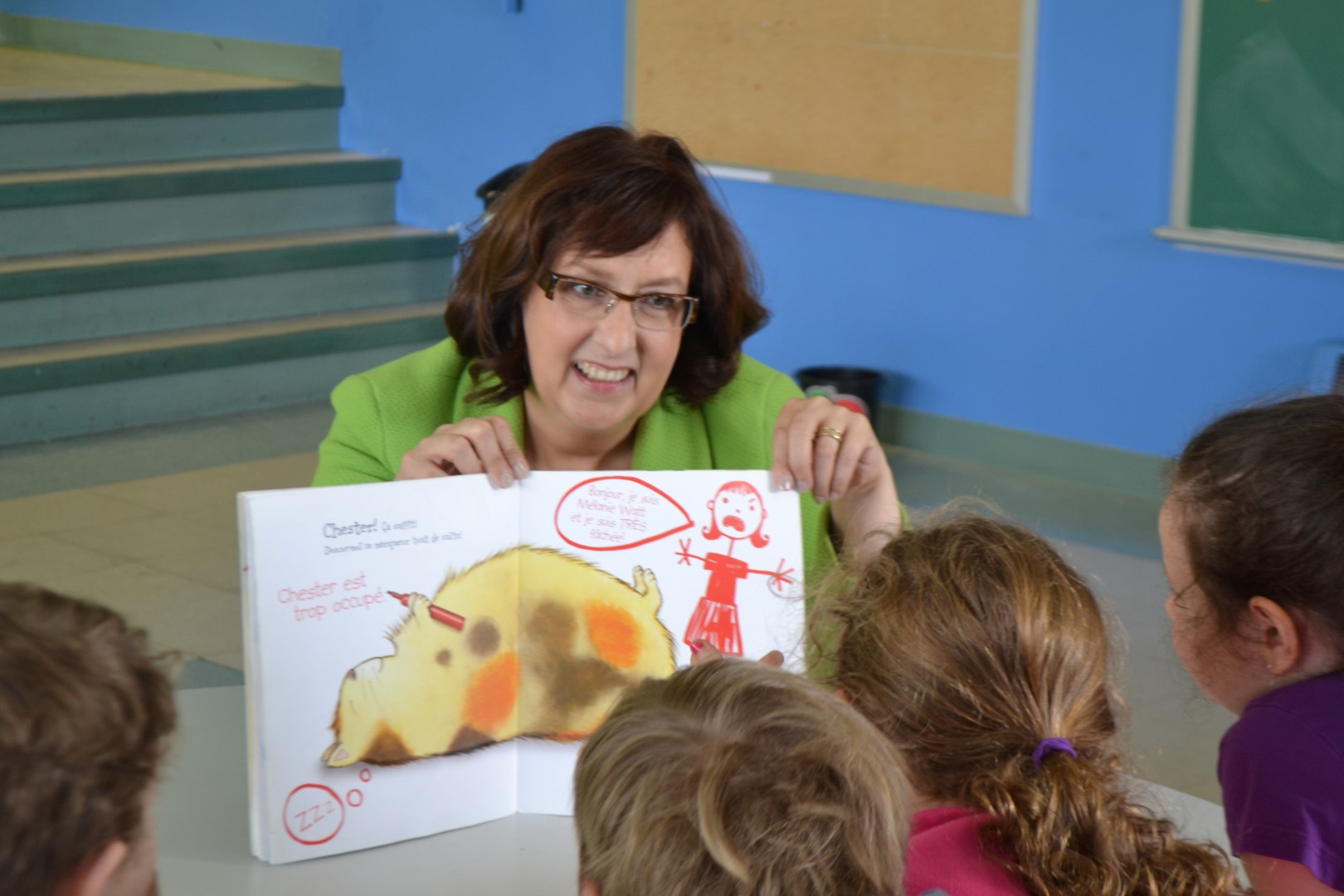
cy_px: 448
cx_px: 672
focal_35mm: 82
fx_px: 3080
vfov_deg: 16.6
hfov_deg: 24.6
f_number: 5.6
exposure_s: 1/20
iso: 400
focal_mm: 55
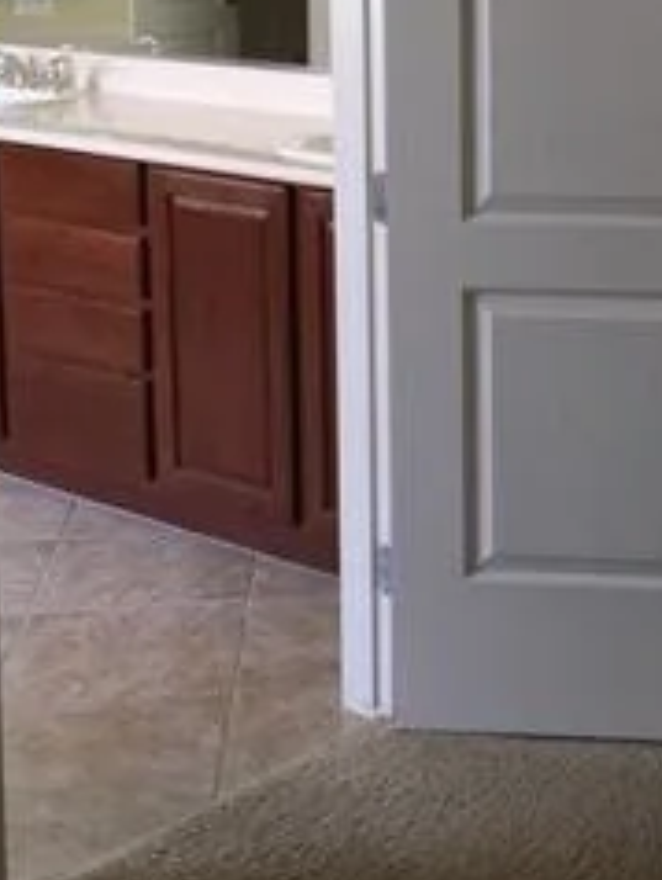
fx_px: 1858
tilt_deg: -8.2
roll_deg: +0.4
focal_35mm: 73
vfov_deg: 26.1
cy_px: 148
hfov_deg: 19.7
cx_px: 629
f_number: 2.2
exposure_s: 1/30
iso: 64
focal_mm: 4.15
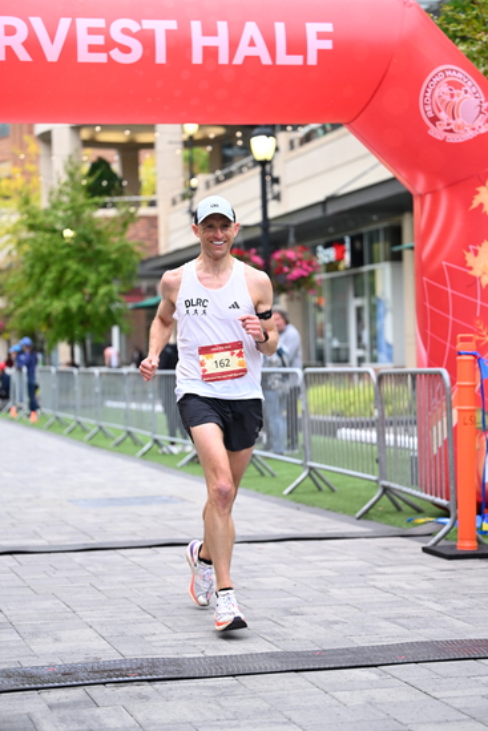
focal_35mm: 79
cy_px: 366
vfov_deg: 25.7
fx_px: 1605
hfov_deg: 17.3
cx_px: 244
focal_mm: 79
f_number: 2.8
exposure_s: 1/1250
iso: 1250
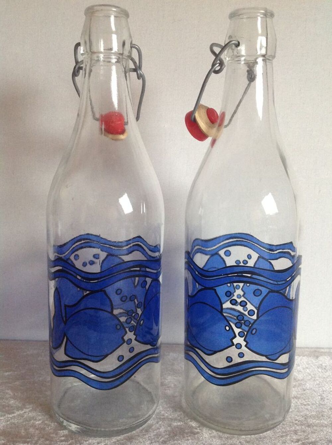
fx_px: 449
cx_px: 166
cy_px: 222
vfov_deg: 52.7
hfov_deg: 40.6
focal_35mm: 35
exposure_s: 1/15
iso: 250
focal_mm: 4.28
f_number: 2.4
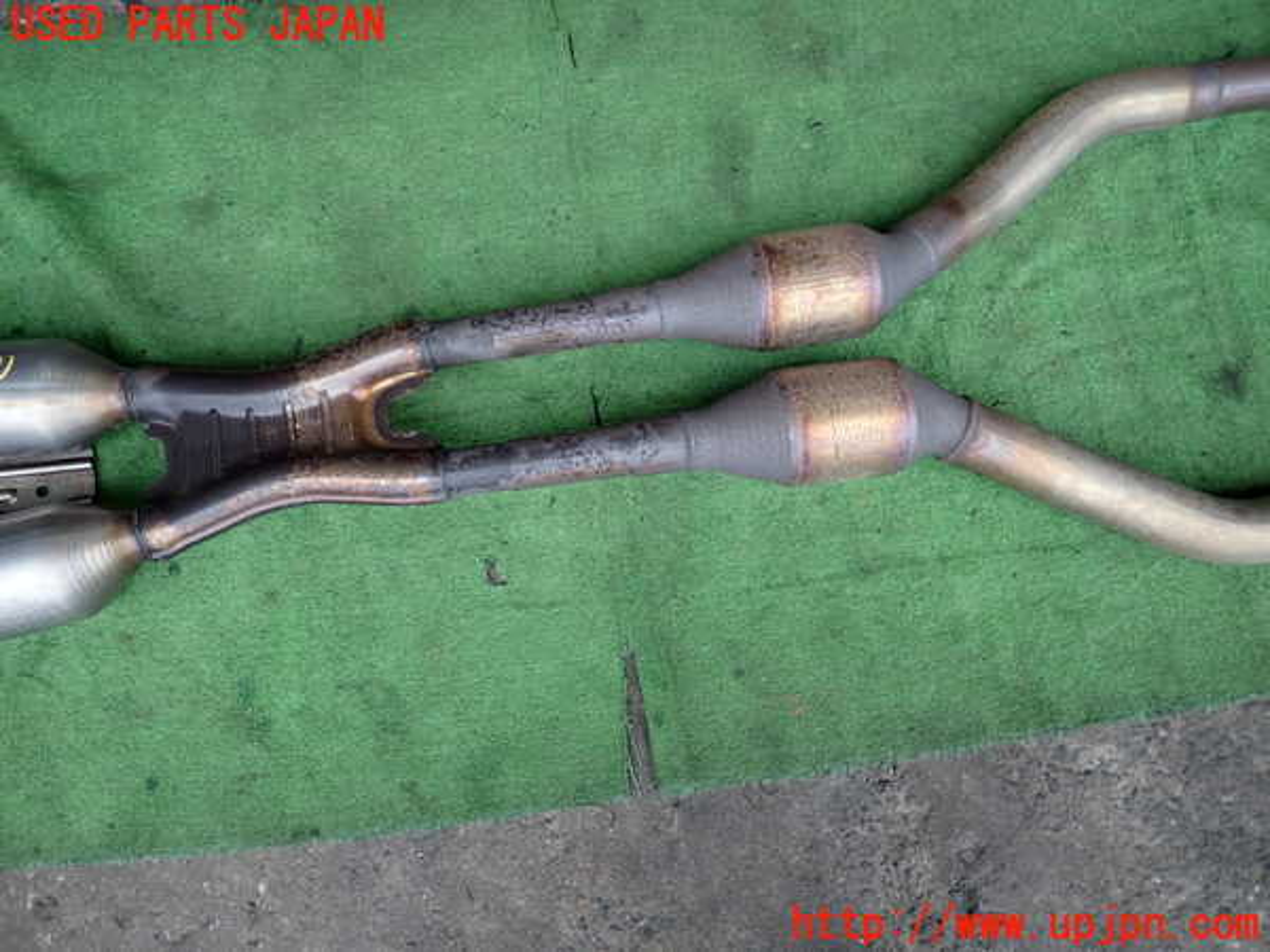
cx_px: 635
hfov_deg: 69.4
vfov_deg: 54.9
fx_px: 917
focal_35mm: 25
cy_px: 476
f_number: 2
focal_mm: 4.5
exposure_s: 1/160
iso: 100
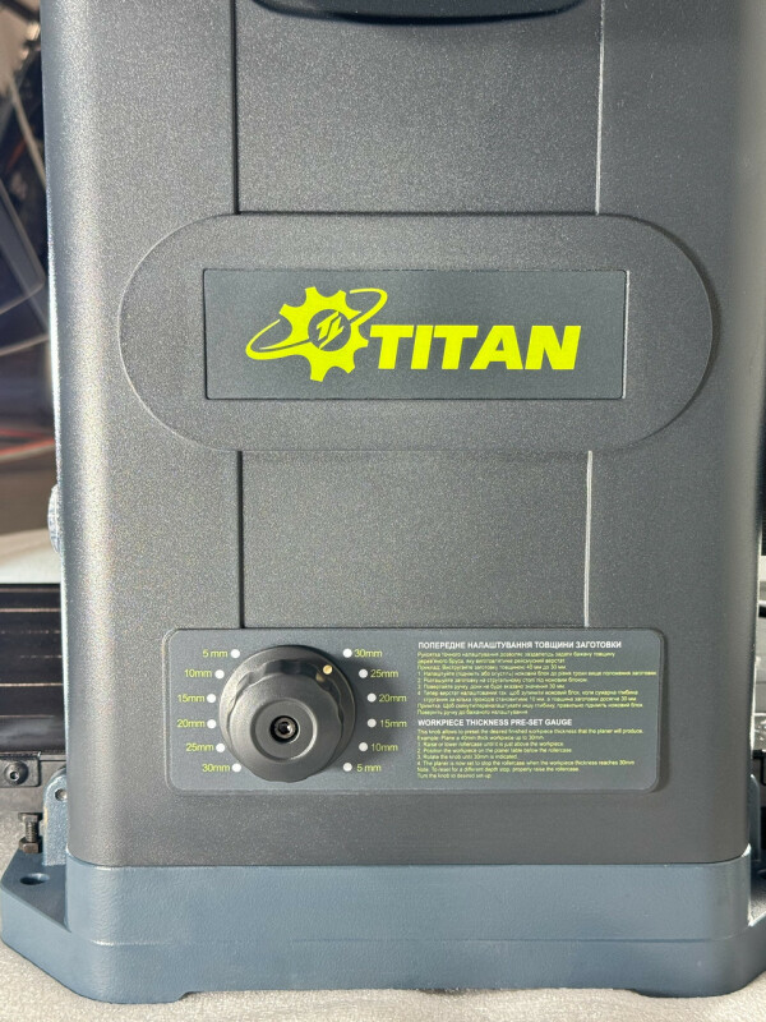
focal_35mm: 48
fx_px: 1416
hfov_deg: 30.3
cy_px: 511
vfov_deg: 39.7
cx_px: 383
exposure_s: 1/100
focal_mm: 6.86
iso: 100
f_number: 1.8
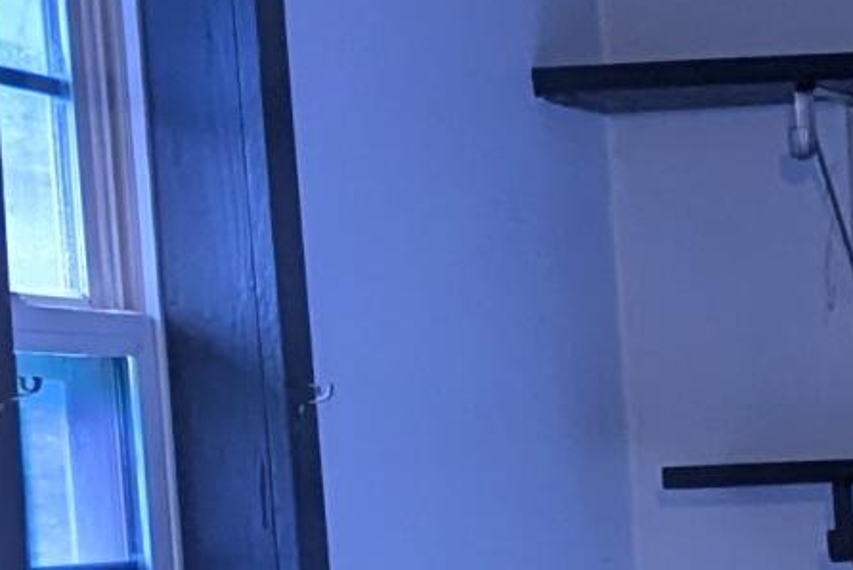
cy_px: 1125
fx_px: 3983
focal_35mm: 168
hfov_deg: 11.7
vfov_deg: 7.8
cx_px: 1234
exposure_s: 1/60
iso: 842
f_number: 1.85
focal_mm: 6.81
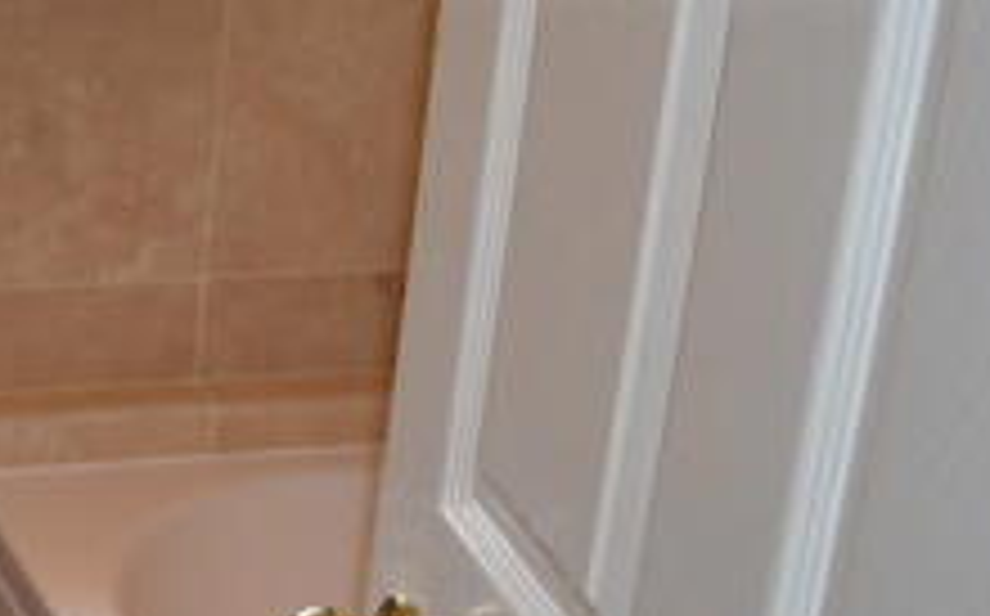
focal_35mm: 82
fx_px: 2210
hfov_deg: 21.8
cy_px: 295
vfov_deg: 15.9
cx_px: -421
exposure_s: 1/80
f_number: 4
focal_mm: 18
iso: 400
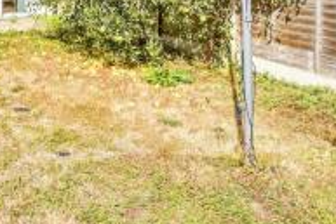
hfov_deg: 48.2
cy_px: -44
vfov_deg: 30.6
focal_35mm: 37
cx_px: 56
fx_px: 346
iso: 320
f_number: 8
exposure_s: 1/800
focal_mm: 10
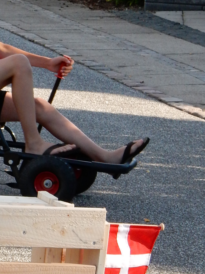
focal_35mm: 263
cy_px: 268
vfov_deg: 7.5
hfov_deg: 5.6
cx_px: -108
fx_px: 2076
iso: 200
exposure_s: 1/250
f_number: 5
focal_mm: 14.9
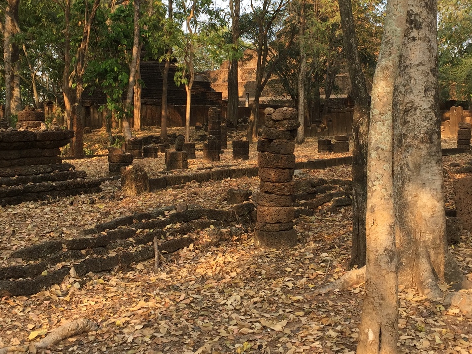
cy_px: 102
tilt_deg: +3.3
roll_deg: -0.5
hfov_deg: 38.8
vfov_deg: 29.3
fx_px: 668
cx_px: 268
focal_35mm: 49
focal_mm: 4.15
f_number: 2.2
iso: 32
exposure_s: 1/293
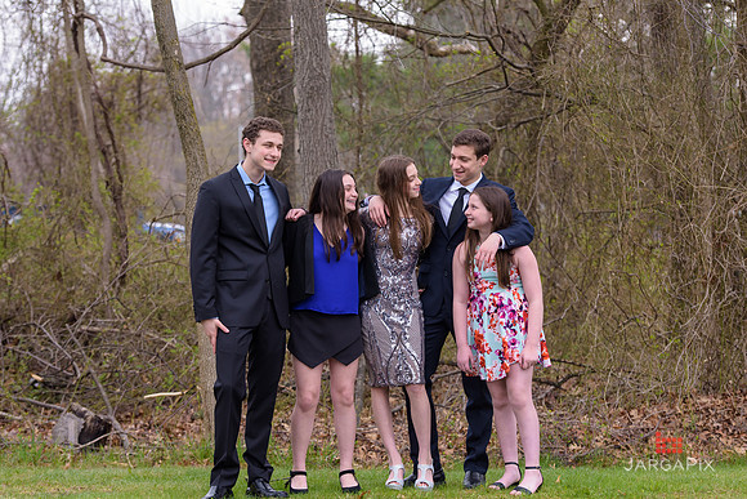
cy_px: 250
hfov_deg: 19.5
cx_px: 374
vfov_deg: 13.0
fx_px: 2179
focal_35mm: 105
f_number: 5
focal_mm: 105
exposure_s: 1/500
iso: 400
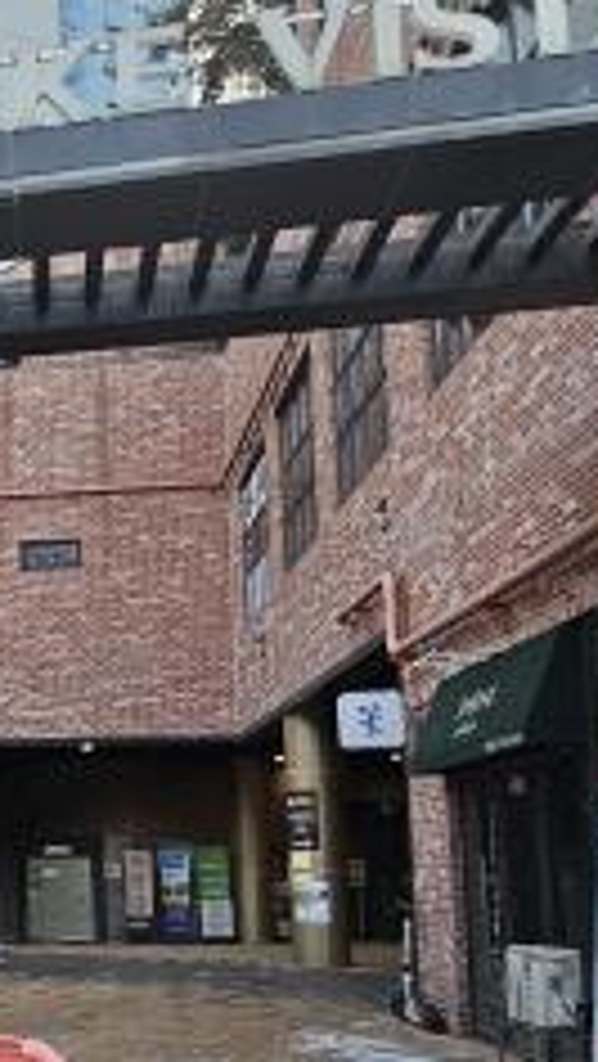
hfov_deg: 19.7
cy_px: 693
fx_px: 1351
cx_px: -418
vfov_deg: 42.4
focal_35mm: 48
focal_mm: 2.2
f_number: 2.2
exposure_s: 1/120
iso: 80
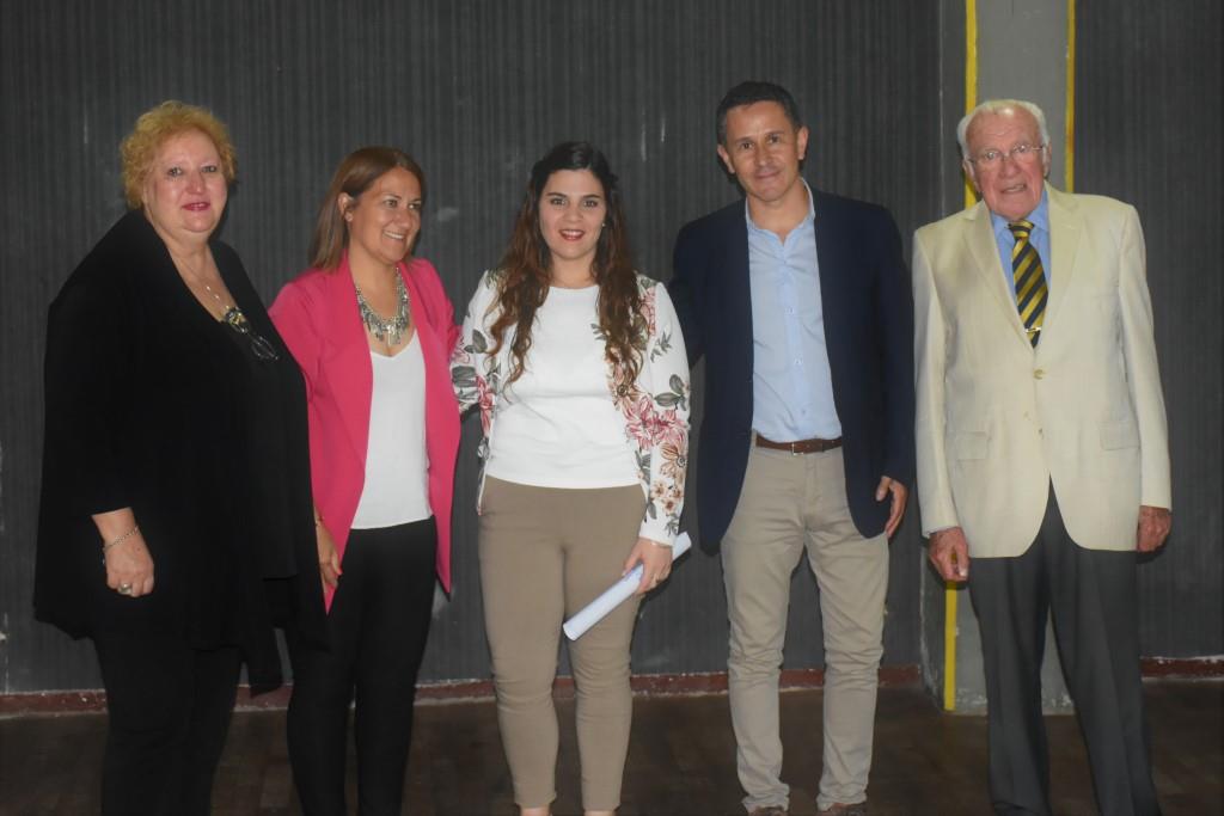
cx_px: 612
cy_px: 408
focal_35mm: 68
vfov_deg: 20.2
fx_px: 2295
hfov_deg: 29.9
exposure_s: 1/60
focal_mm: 45
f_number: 7.1
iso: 3200
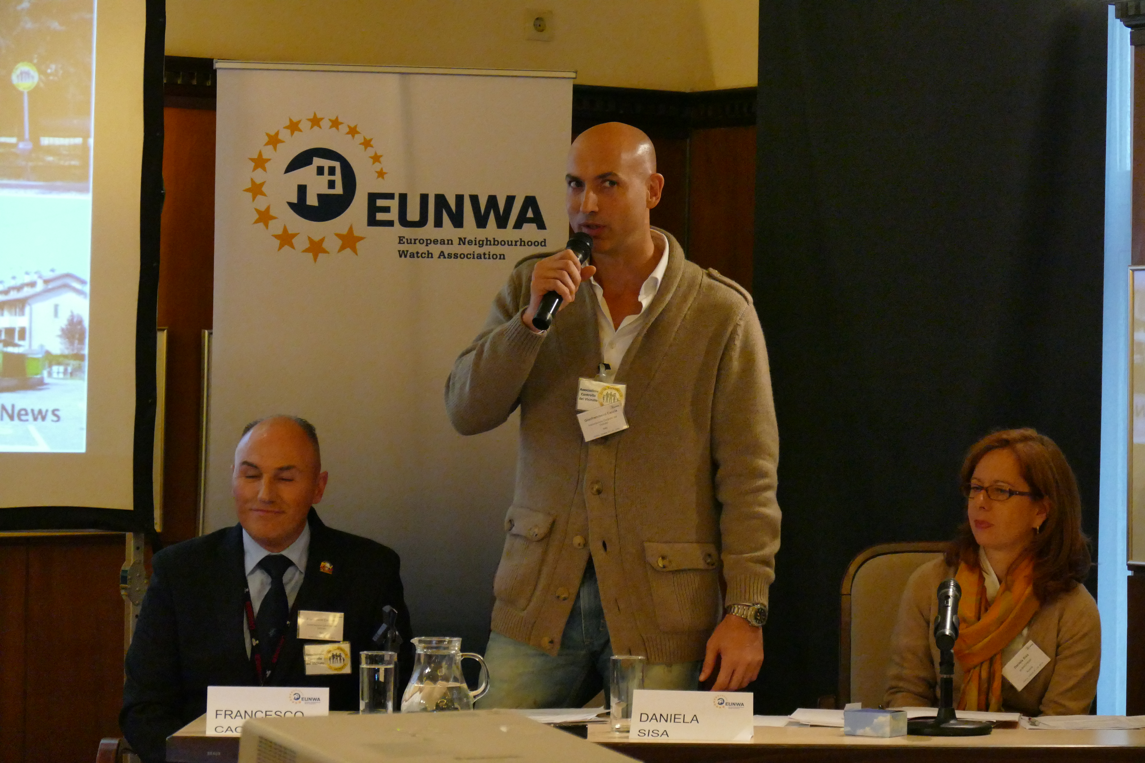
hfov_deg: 15.8
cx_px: 572
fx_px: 4134
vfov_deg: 10.5
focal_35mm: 130
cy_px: 382
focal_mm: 47.46
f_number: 3.9
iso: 3200
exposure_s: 1/125
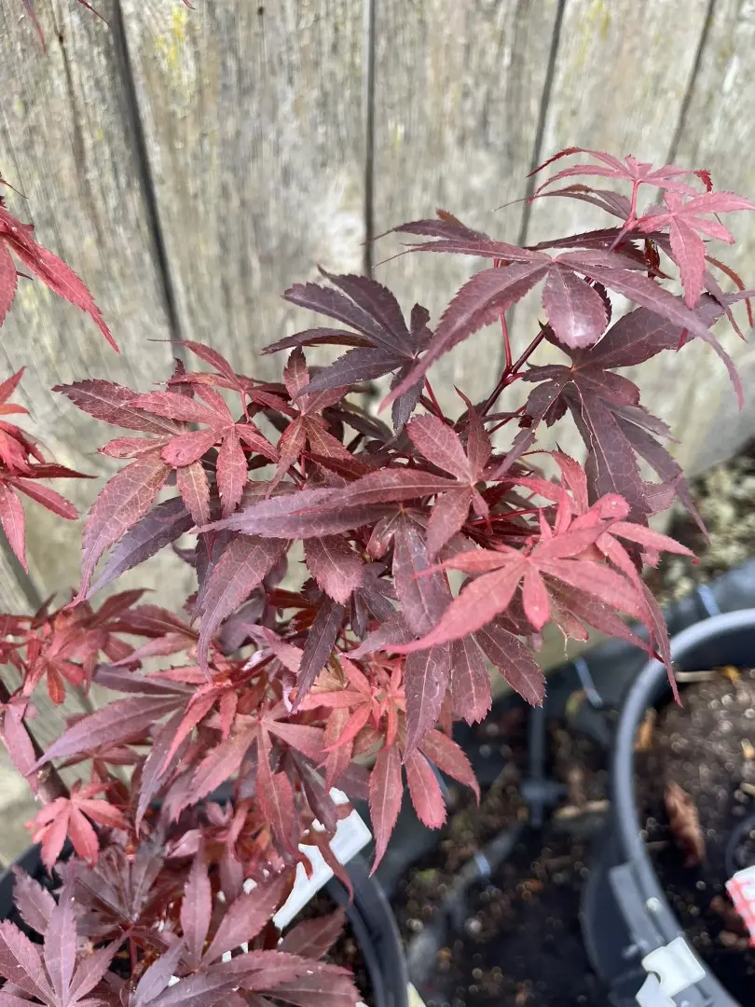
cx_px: 378
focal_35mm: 26
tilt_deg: -47.2
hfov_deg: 53.1
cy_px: 504
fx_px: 756
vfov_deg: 67.3
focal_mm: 5.1
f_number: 1.6
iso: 100
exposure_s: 1/121
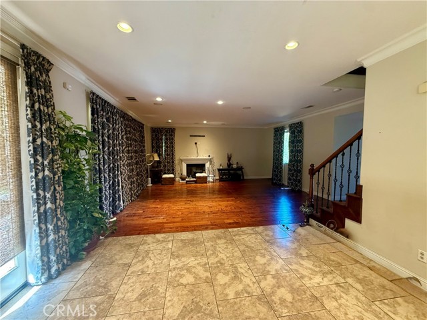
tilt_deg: -1.7
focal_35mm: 14
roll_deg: -0.1
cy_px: 160
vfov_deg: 85.7
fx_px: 173
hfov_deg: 102.1
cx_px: 214
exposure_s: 1/60
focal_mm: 2.22
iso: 400
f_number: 2.2
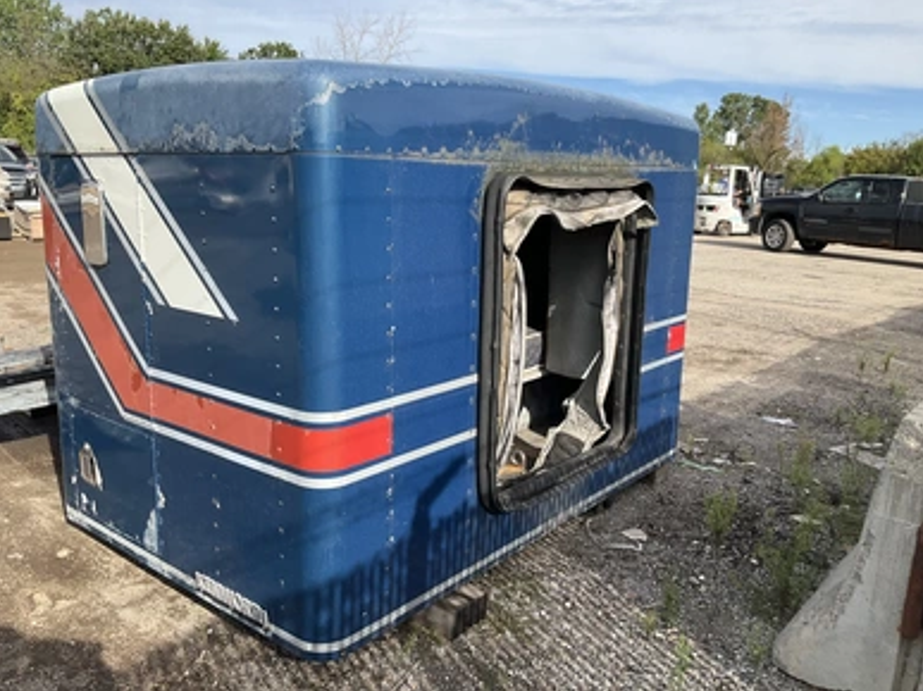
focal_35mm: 30
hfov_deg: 60.0
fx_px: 800
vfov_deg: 46.8
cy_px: 336
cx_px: 456
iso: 25
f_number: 1.8
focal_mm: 3
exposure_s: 1/978
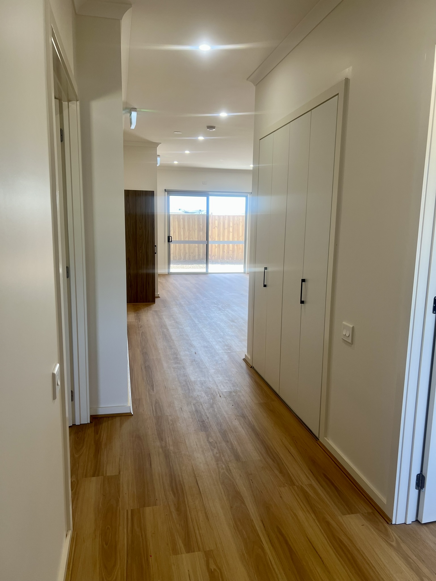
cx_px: 218
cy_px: 290
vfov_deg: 67.3
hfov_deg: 53.1
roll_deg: -0.9
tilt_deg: -9.4
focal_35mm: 26
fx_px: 437
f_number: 1.5
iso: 32
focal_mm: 5.7
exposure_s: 1/100
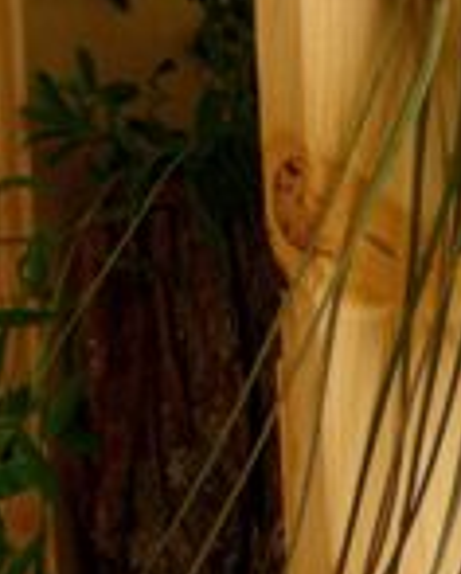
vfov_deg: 17.8
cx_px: 527
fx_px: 1821
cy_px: 433
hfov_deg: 14.1
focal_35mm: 107
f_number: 6
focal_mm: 7.5
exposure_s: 1/78.6
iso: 64
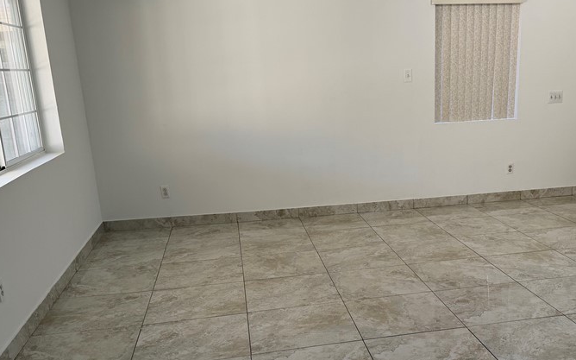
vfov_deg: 32.5
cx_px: 377
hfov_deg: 49.6
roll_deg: +2.1
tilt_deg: -16.2
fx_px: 612
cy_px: 242
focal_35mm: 39
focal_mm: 6.76
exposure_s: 1/121
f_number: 1.78
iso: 100
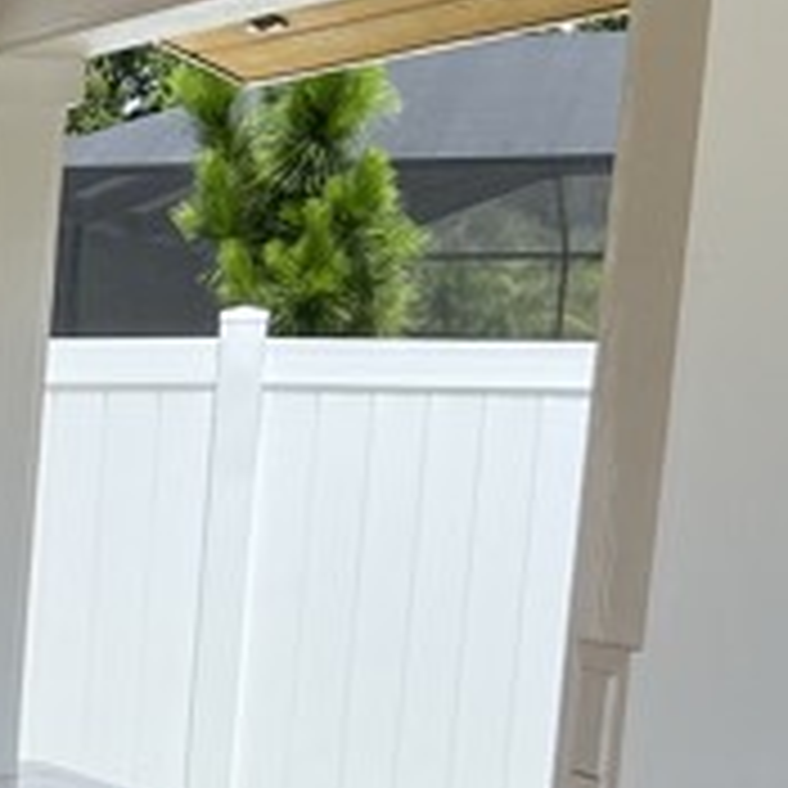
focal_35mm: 131
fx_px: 3374
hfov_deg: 11.2
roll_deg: -0.5
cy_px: 964
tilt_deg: -10.4
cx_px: -1094
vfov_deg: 13.0
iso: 50
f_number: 1.5
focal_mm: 5.7
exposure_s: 1/1698
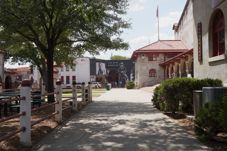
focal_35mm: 32
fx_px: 202
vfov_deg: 41.1
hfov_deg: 58.7
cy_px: 76
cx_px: 114
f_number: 13
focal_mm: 32
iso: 100
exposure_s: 1/100
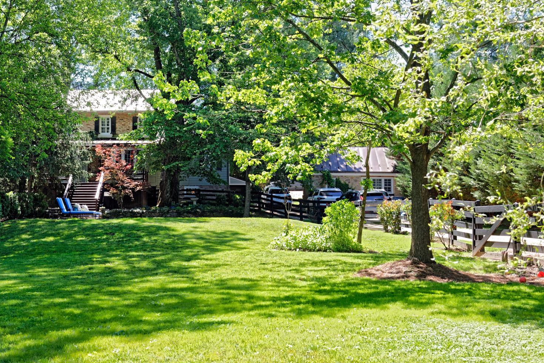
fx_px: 741
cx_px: 207
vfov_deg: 27.5
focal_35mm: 49
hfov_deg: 40.1
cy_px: 171
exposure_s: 1/100
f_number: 8
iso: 400
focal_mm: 35
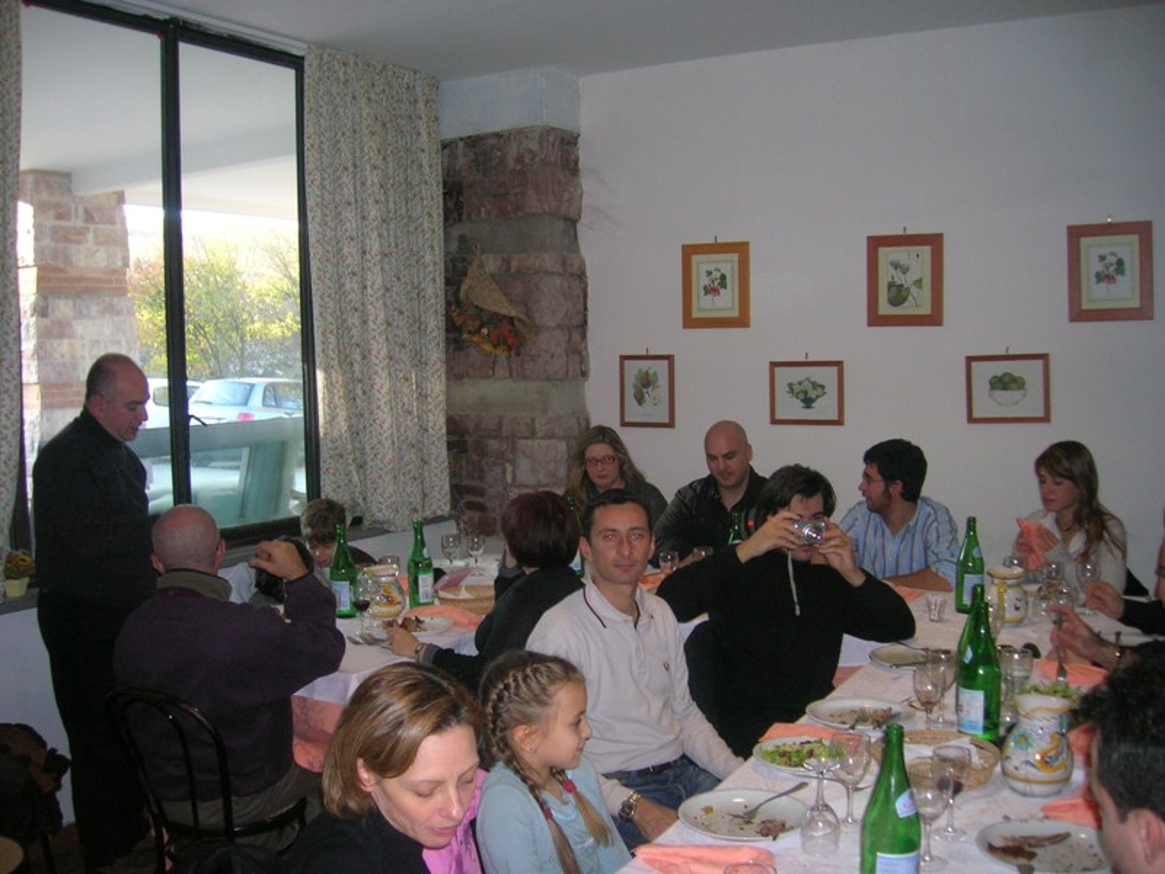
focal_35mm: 34
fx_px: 1144
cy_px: 437
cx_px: 582
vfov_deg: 41.8
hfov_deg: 54.0
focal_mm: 5.7
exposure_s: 1/60.1
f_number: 2.9
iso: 105
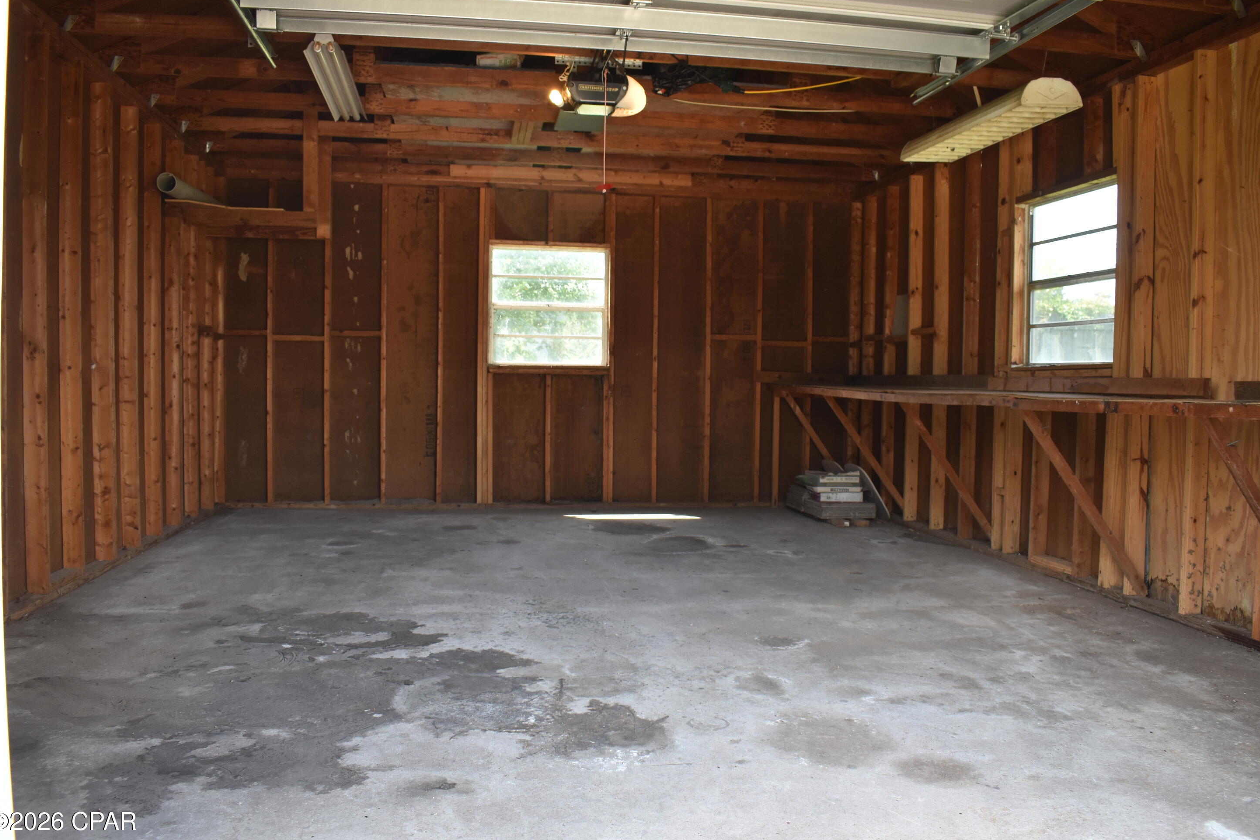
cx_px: 643
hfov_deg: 65.5
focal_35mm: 28
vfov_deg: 46.4
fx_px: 980
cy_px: 426
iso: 360
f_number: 5.6
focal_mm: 18
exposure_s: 1/250
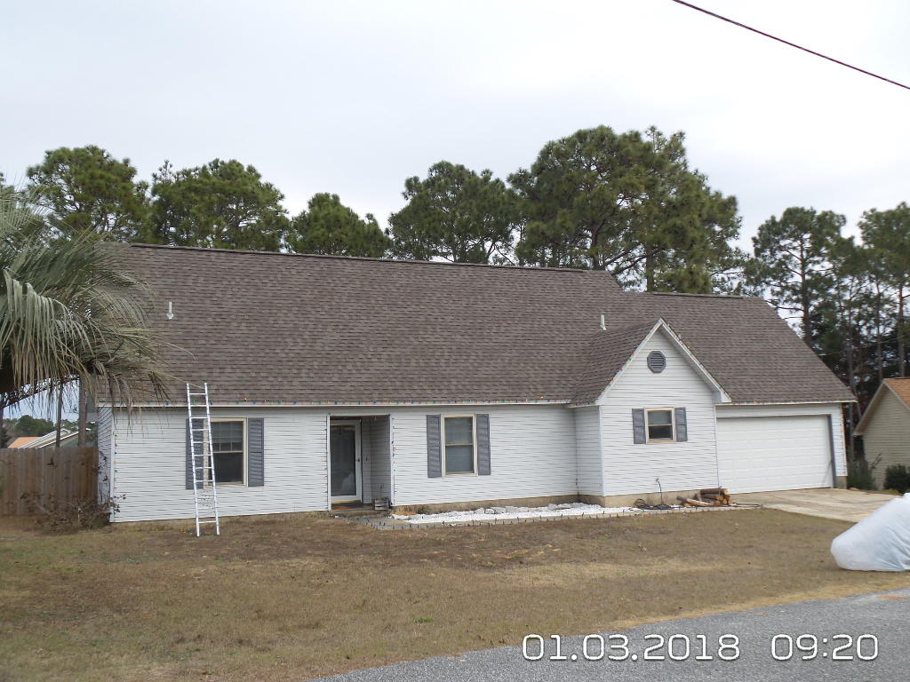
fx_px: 894
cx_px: 455
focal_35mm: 34
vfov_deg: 41.8
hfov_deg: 54.0
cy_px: 341
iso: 100
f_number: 3.8
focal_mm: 6.2
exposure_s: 1/400
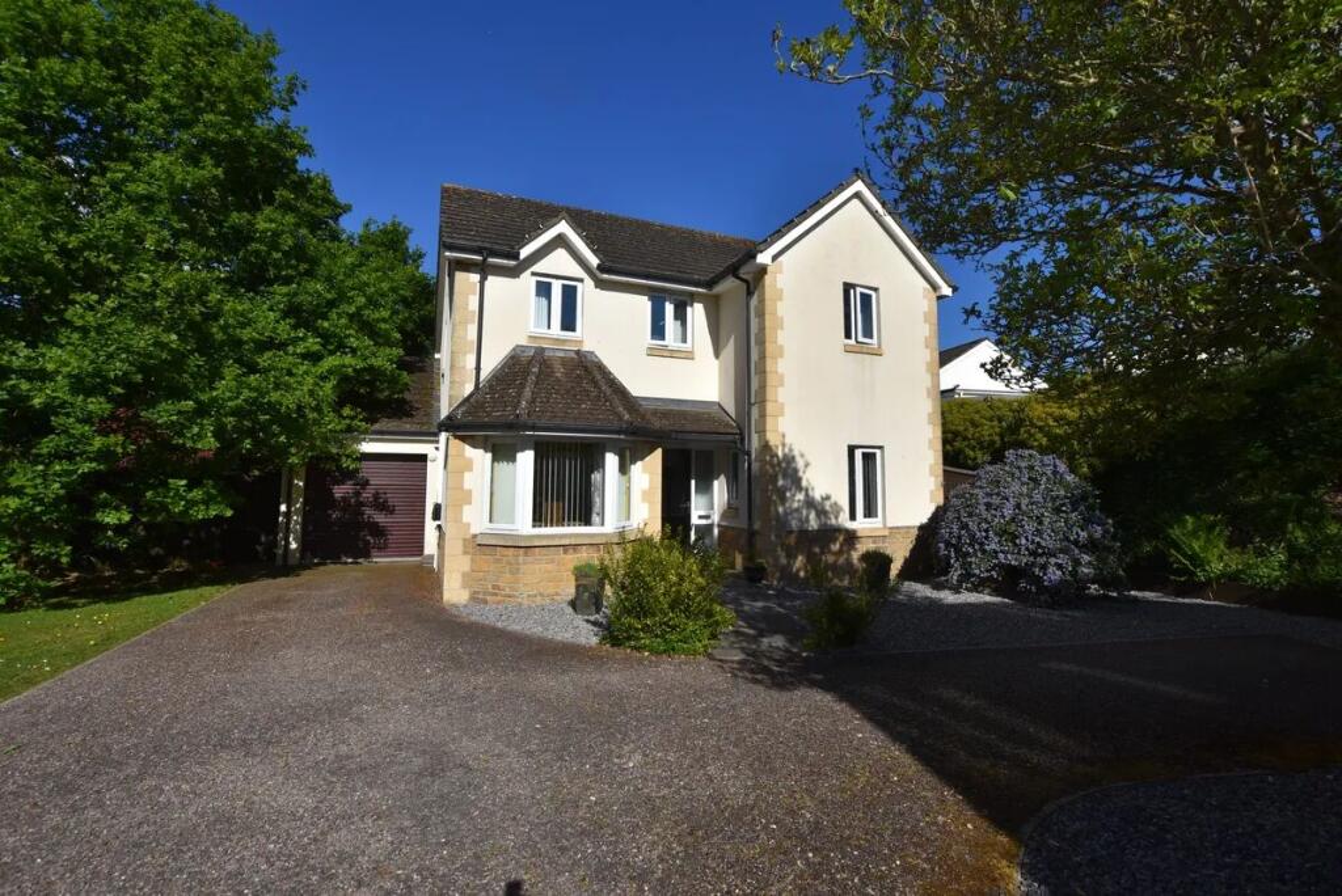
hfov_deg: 100.4
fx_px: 559
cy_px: 448
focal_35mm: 15
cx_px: 671
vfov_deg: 77.4
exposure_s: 1/250
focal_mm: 10
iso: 100
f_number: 10
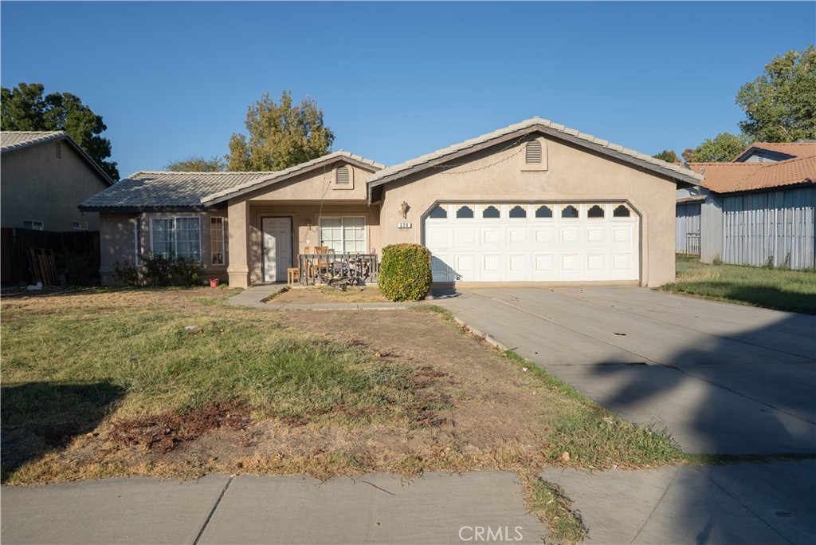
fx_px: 589
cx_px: 408
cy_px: 272
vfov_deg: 49.6
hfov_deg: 69.4
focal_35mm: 26
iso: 100
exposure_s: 1/125
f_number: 9
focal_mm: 26
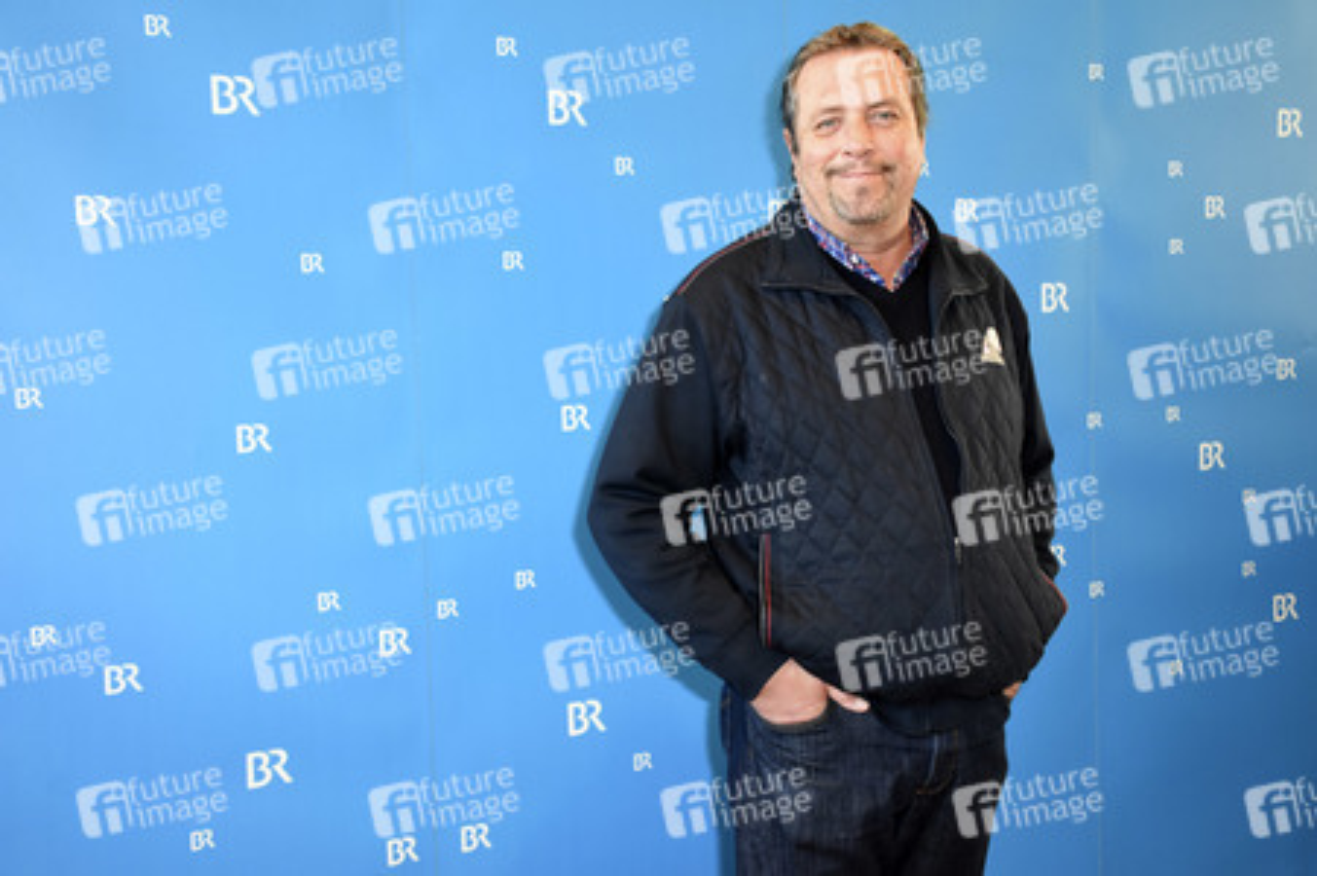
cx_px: 658
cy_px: 438
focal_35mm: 45
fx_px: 1645
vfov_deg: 29.8
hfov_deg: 43.6
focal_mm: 30
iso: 1600
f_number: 4.5
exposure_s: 1/125
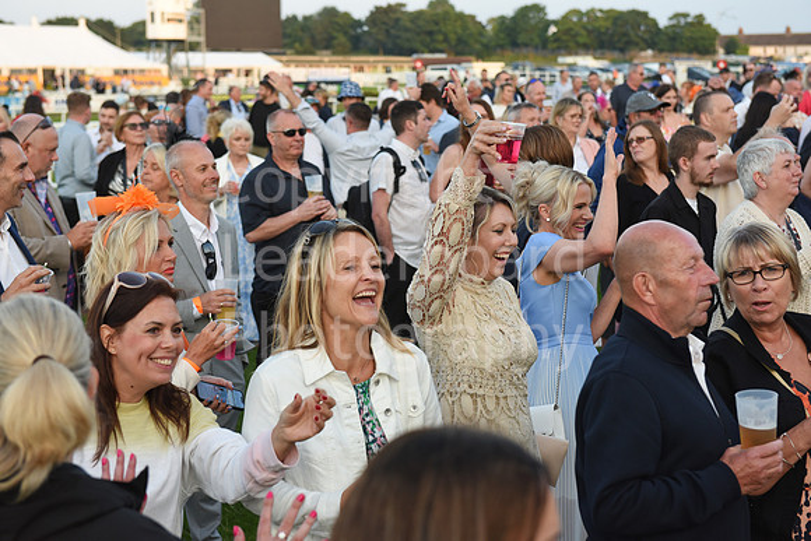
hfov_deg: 32.4
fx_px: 1397
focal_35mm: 62
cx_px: 406
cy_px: 270
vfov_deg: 21.9
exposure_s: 1/800
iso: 1250
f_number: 5
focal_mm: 62
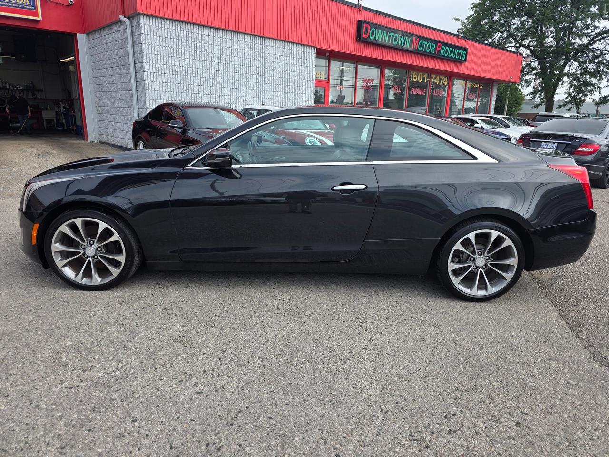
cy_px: 228
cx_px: 304
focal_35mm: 23
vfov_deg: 58.9
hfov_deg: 73.9
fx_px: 405
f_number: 1.7
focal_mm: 6.3
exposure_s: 1/2905
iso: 80
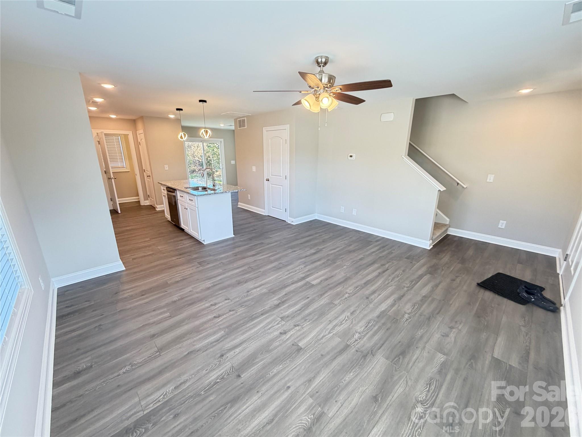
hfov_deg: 102.1
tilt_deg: -14.8
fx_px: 235
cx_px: 291
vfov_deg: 85.7
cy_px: 218
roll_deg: +0.2
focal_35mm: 14
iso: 200
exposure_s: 1/60
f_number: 2.2
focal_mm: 2.22
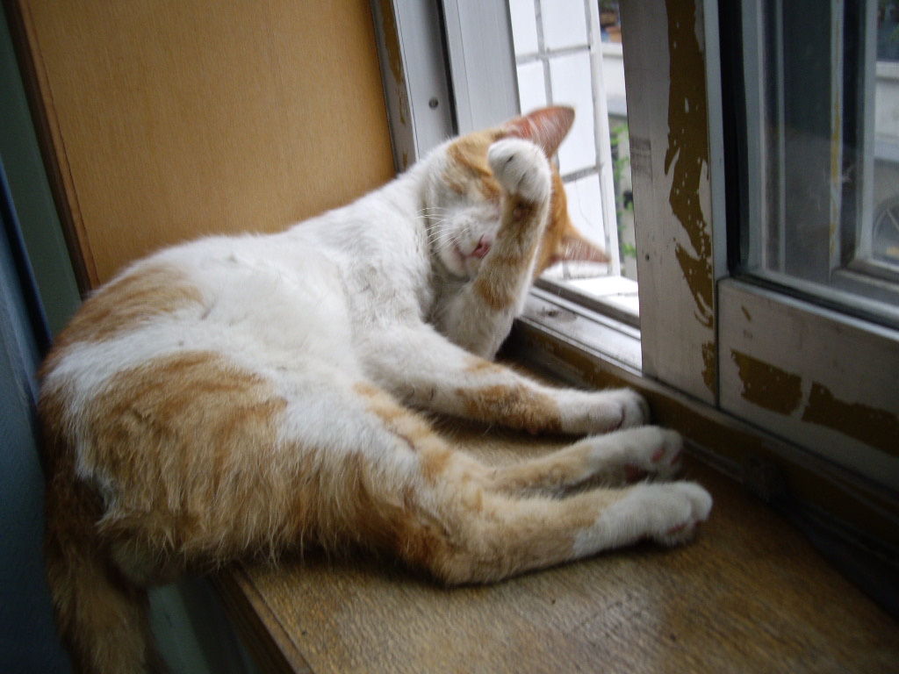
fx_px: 987
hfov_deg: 49.0
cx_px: 450
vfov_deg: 37.7
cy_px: 337
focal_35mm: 38
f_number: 2.8
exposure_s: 1/80
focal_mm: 7.9
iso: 200
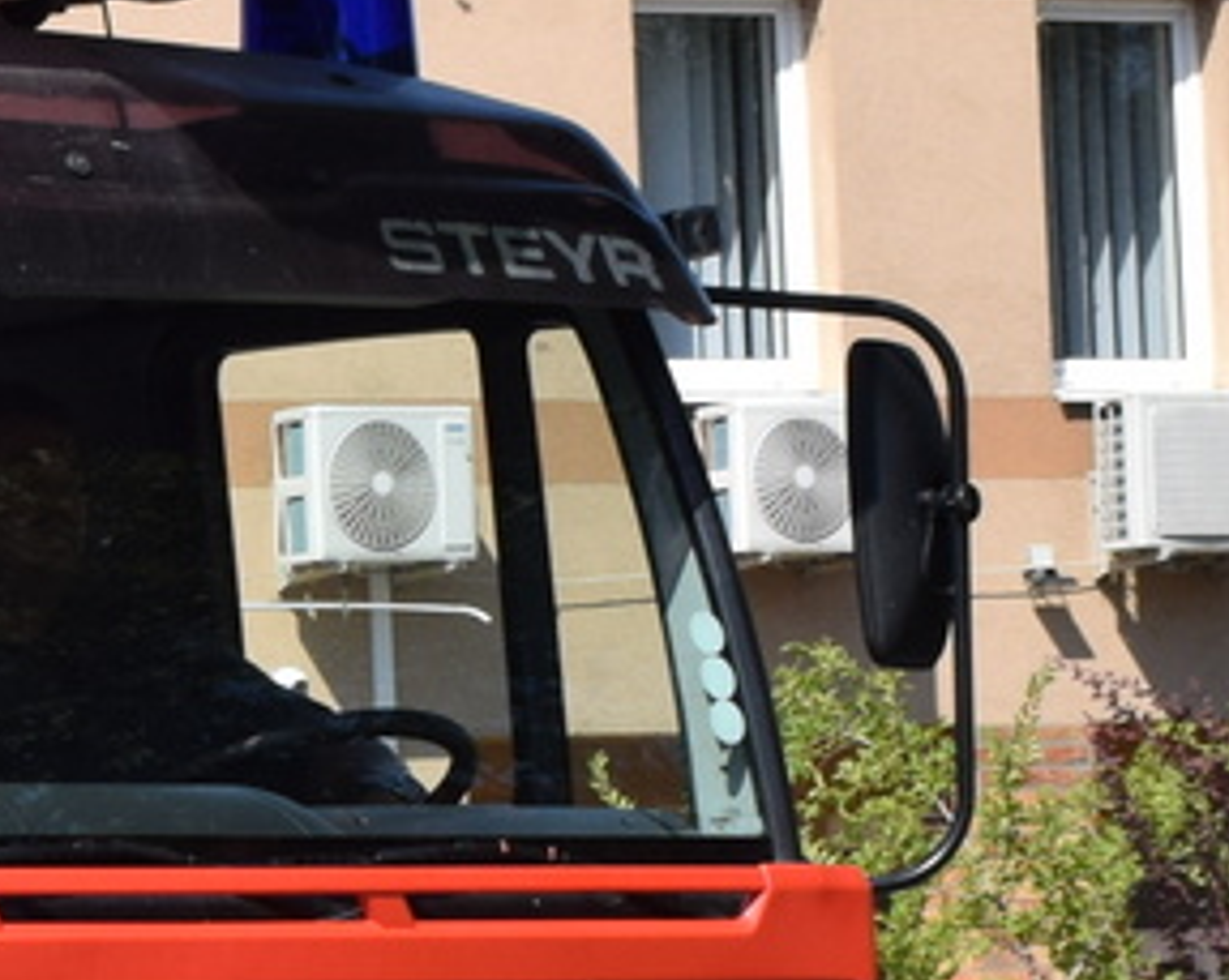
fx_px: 9702
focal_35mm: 267
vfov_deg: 5.8
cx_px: -784
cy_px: 871
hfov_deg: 7.1
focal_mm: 34
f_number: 11
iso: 200
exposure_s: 1/500
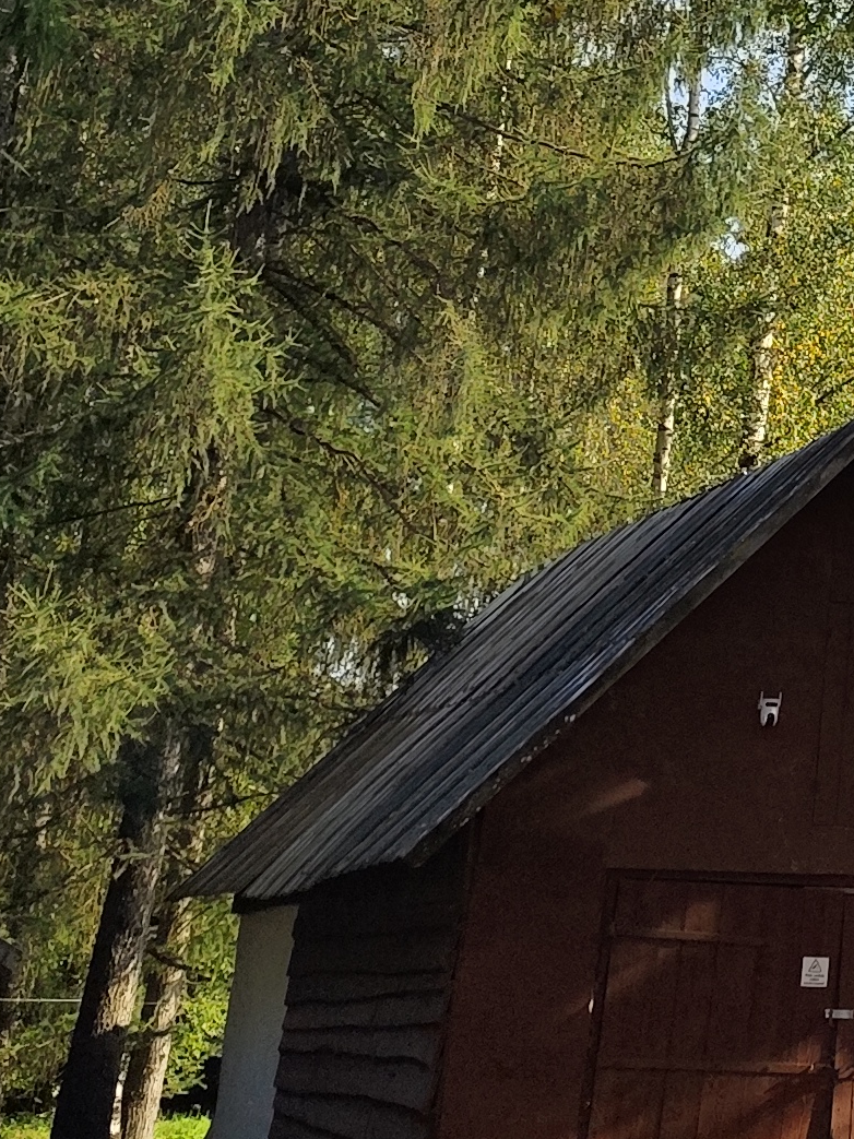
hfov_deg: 15.2
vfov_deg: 19.3
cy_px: -509
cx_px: 1290
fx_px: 2961
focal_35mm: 90
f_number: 1.65
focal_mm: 6.19
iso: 50
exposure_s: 1/835
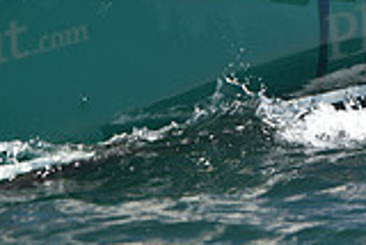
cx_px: 208
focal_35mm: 615
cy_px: -86
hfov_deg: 3.3
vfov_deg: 2.2
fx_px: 6258
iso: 200
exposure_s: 1/1000
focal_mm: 170
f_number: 3.5
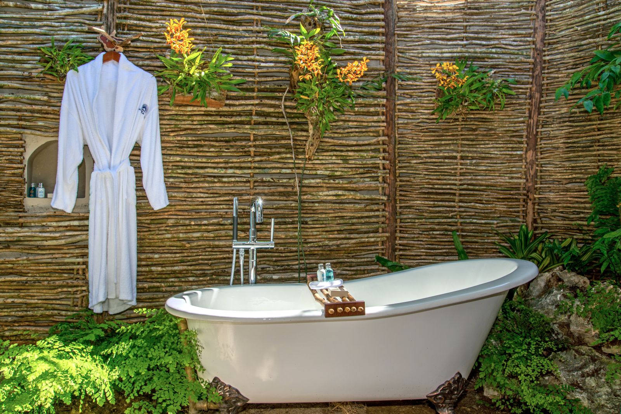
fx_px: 535
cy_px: 207
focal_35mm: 31
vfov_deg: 42.4
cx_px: 310
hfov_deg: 60.3
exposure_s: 1/60
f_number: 11
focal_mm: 31
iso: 100
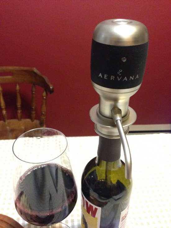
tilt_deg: -28.3
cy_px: 114
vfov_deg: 55.3
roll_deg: -1.0
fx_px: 217
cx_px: 86
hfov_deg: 43.0
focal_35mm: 33
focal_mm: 4.12
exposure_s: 1/15
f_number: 2.4
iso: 500
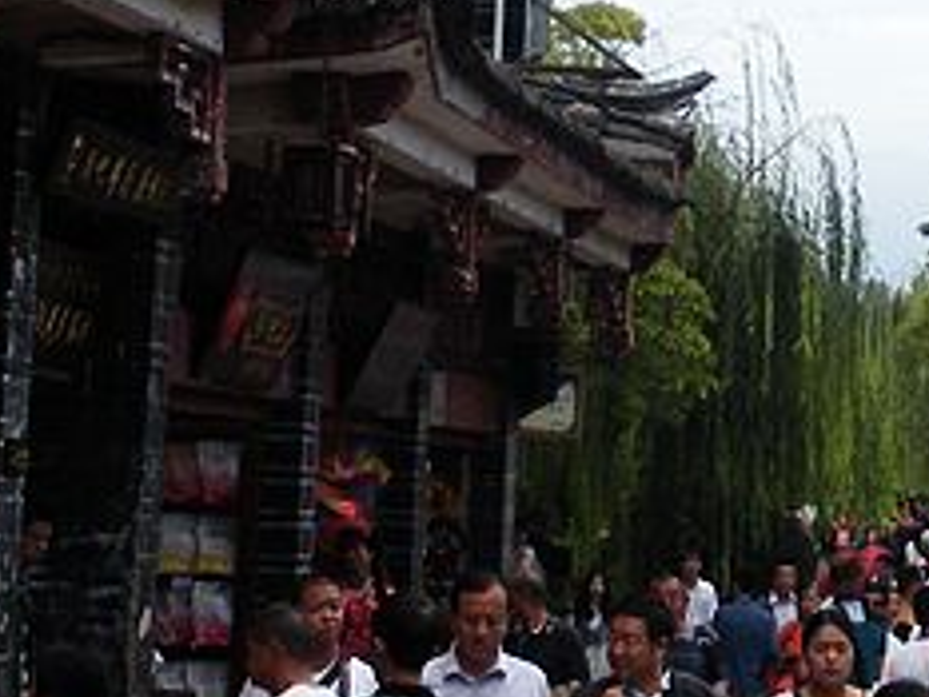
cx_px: 1057
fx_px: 4242
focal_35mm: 158
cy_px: 104
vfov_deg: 9.4
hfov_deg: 12.3
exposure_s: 1/102
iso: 64
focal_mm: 6.3
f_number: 3.5
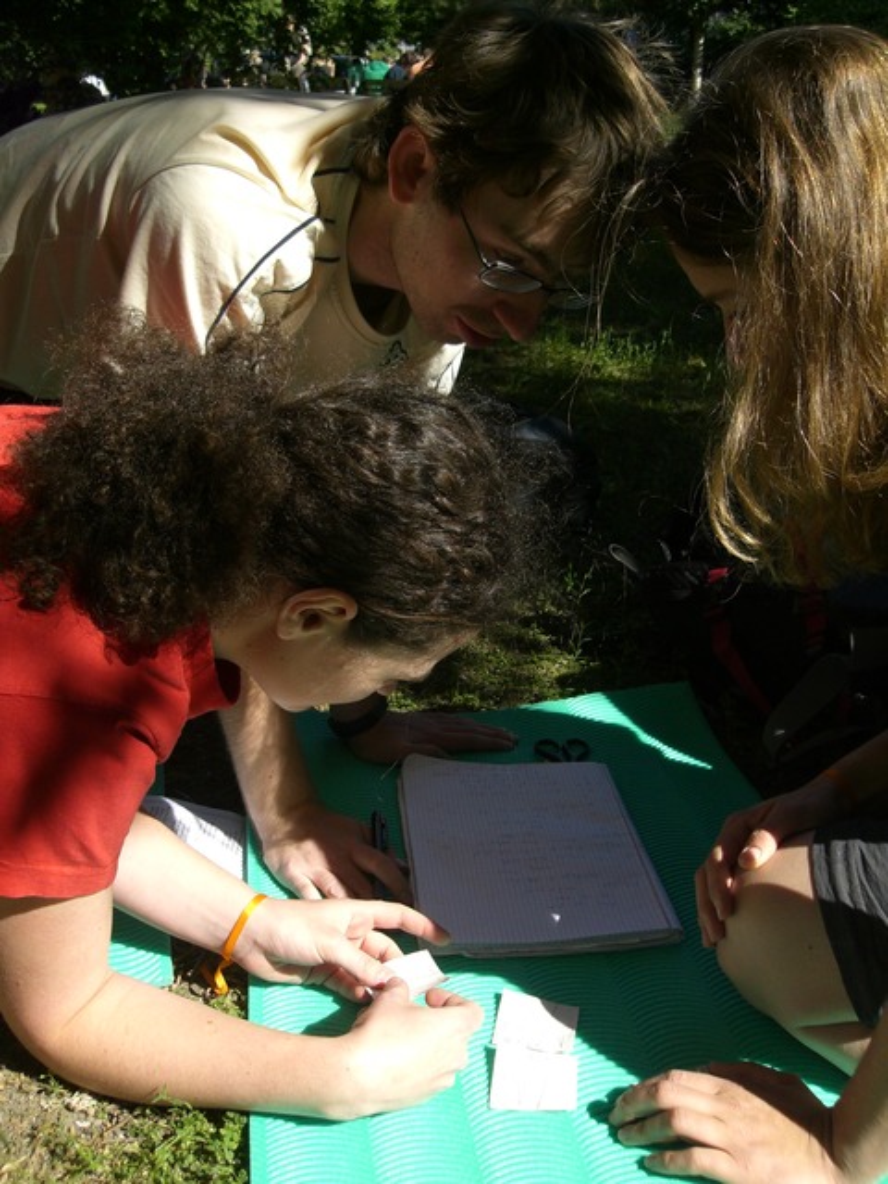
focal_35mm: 38
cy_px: 592
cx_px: 444
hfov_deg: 37.7
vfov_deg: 49.0
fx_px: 1300
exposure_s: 1/800
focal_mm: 6.3
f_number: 3.1
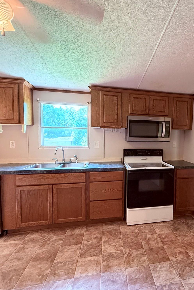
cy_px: 147
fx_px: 162
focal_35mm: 20
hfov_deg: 58.5
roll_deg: -0.5
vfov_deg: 84.0
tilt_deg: -3.2
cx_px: 147
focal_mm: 2.22
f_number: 2.2
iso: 500
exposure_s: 1/60
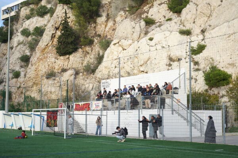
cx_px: 119
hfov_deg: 35.7
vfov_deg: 24.2
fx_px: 370
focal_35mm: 56
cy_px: 79
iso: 250
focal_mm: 56
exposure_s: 1/160
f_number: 5.6
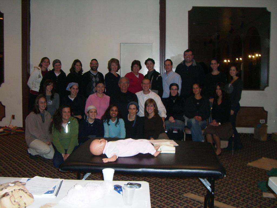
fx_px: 304
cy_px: 104
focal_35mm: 38
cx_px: 138
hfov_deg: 49.0
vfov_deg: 37.7
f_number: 2.7
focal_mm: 6.2
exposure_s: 1/60
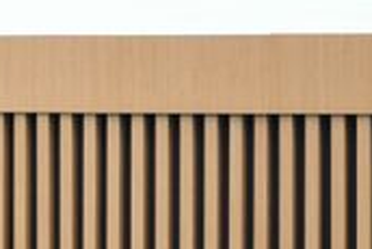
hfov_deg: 4.8
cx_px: -377
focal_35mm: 426
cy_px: 115
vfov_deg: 3.2
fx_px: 4406
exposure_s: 1/60
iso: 320
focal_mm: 70
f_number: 2.8
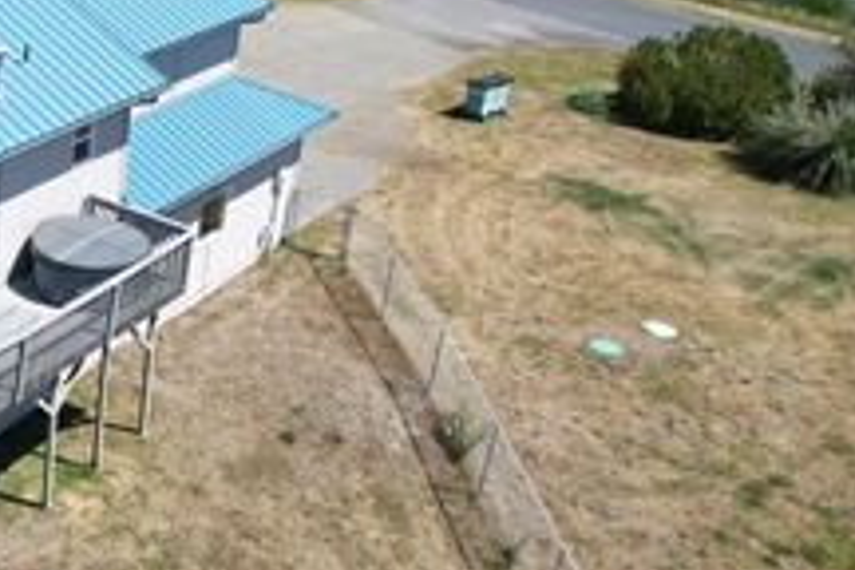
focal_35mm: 51
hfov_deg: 33.3
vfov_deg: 26.5
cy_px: 279
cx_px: -111
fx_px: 1211
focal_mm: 8.38
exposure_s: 1/1500
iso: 120
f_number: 2.8
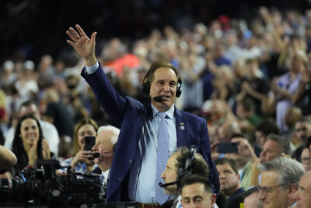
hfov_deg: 6.9
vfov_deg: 4.6
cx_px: 156
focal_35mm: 300
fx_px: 2592
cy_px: 104
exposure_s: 1/1600
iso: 4000
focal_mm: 200
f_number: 2.8
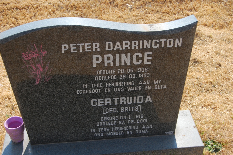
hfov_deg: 35.1
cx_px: 116
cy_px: 78
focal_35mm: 57
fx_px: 369
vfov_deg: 23.7
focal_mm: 38
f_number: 7.1
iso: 400
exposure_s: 1/500
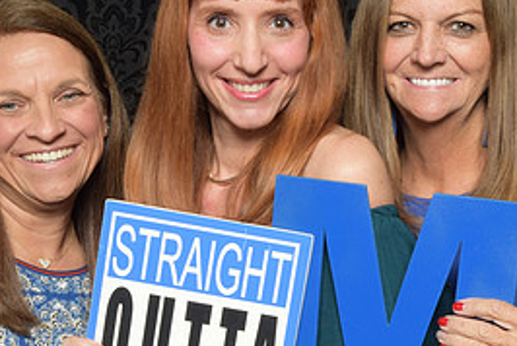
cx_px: 307
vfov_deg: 16.1
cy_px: 244
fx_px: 1222
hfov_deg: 23.9
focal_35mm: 85
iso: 500
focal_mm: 26
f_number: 20
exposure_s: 1/60
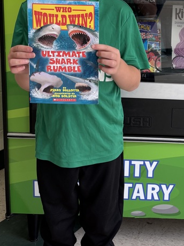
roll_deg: -3.1
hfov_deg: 24.9
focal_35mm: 58
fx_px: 411
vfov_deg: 32.9
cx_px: 137
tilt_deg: -12.3
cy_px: 76
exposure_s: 1/120
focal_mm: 5.96
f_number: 1.6
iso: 50
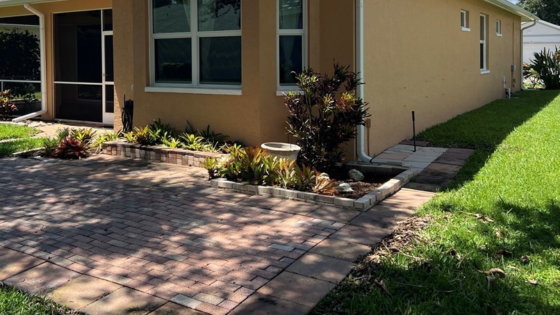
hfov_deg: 54.7
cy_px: 63
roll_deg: +0.7
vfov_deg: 31.9
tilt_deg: -1.2
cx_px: 210
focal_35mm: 36
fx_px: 534
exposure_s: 1/2994
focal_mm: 5.7
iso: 50
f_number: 1.5
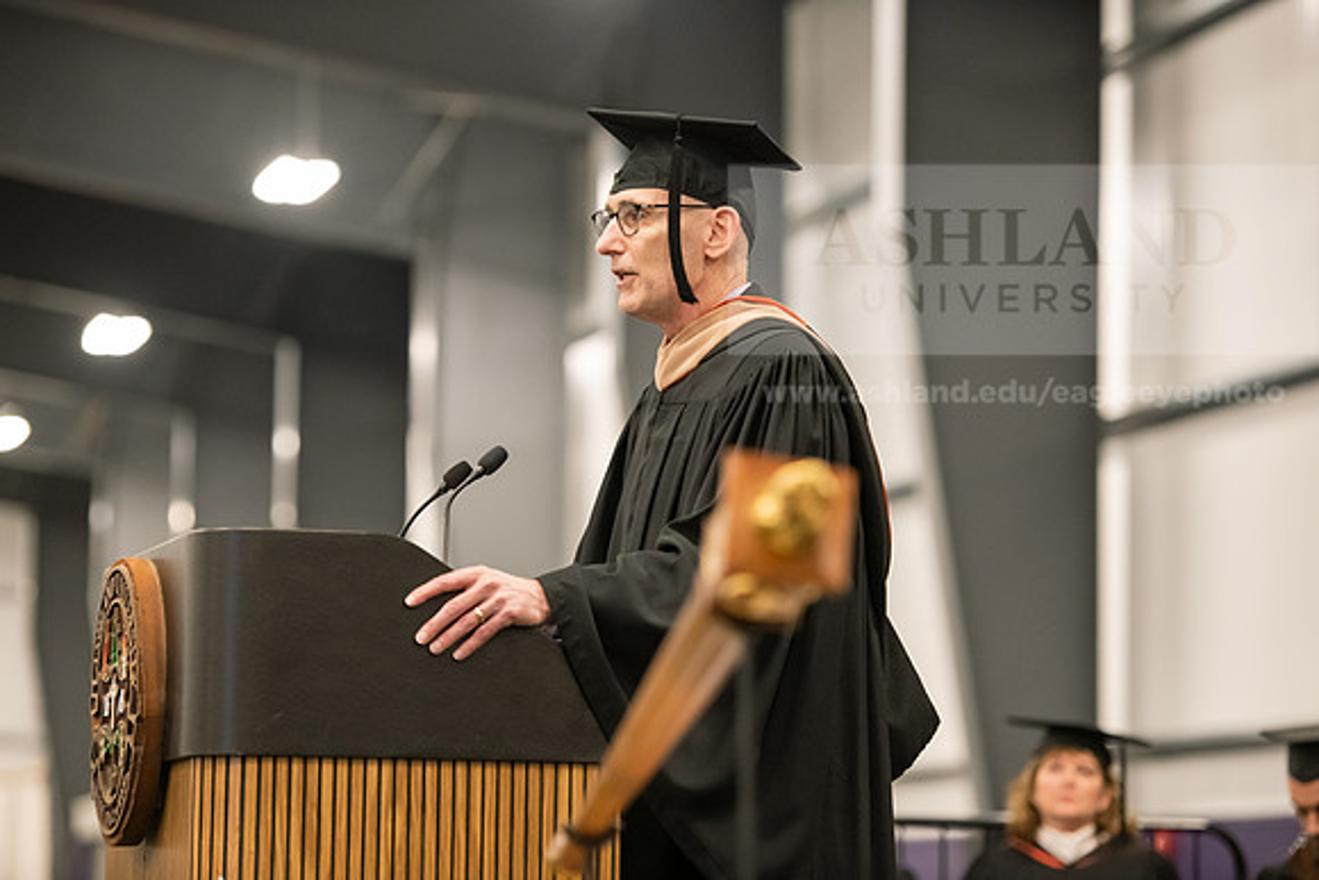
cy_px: 440
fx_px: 4947
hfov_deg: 15.2
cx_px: 660
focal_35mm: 135
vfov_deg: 10.2
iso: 3200
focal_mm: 135
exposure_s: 1/200
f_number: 3.2
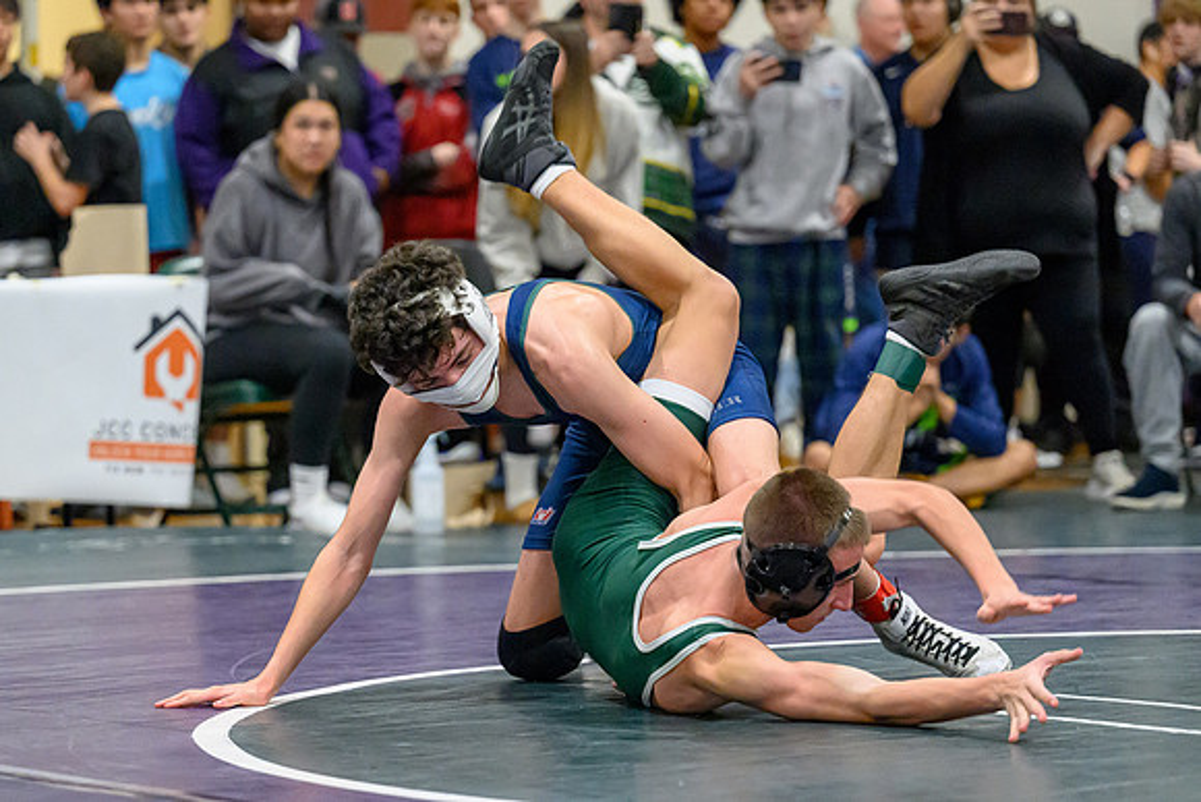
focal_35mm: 143
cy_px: 469
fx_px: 4769
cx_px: 430
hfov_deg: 14.3
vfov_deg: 9.6
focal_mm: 110
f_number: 2.8
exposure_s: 1/800
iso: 9000
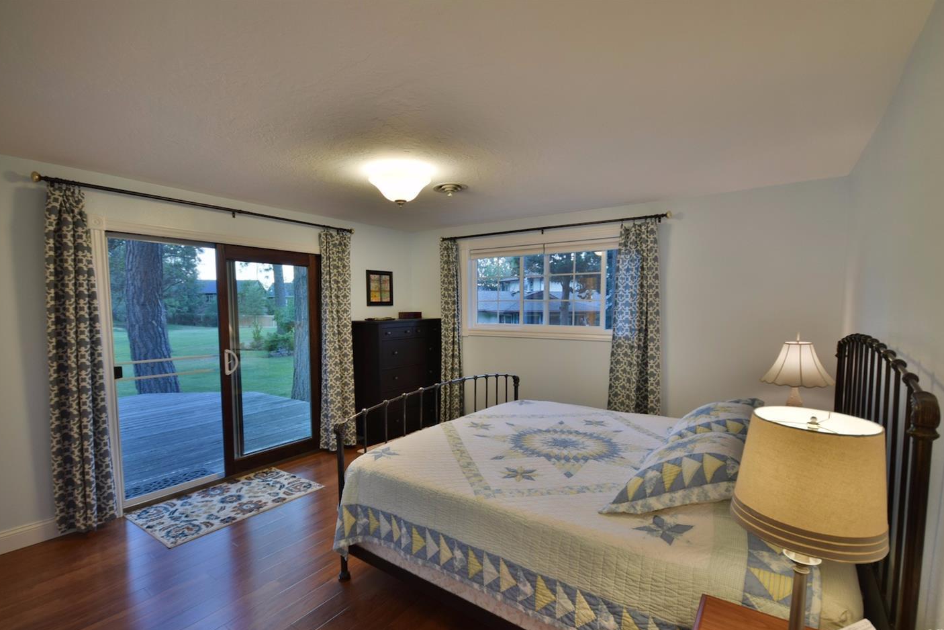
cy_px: 335
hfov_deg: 96.7
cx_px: 461
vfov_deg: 73.7
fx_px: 420
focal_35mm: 16
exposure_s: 1/30
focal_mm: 10
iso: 250
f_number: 4
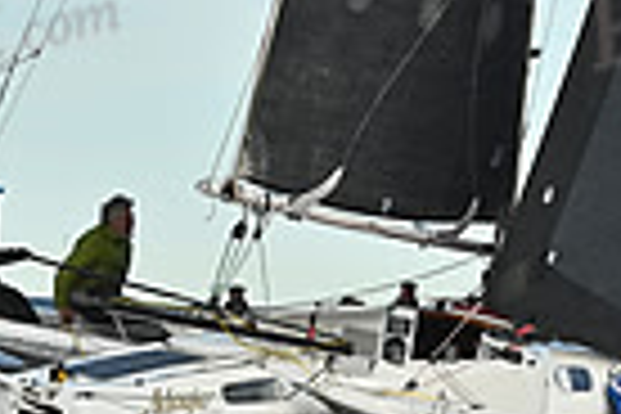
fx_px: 5675
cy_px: 250
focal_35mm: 329
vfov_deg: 4.2
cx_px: 356
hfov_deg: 6.3
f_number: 7.1
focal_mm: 78
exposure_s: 1/1000
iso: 320
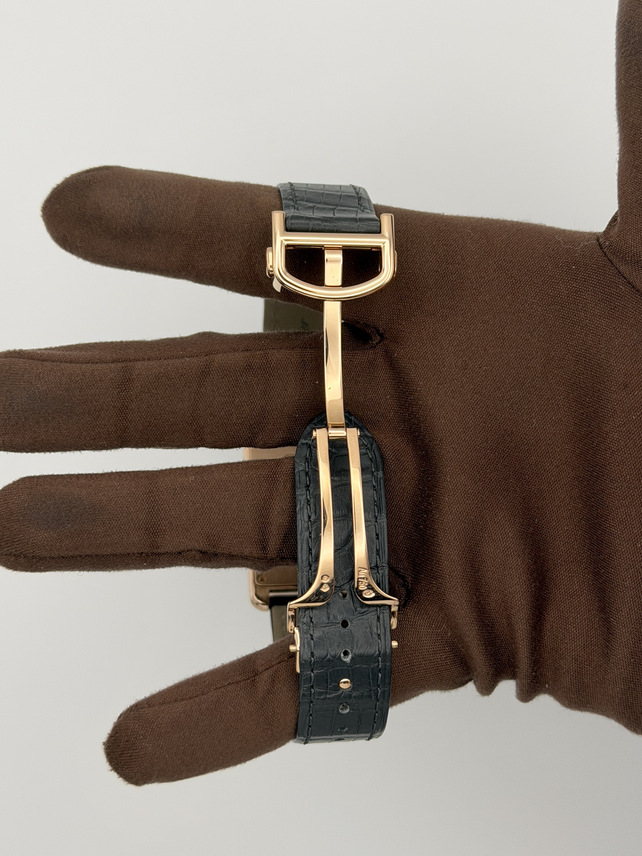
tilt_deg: -86.2
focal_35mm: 48
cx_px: 321
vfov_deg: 39.7
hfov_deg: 30.3
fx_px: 1187
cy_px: 428
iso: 64
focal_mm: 6.76
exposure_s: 1/288
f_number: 1.78
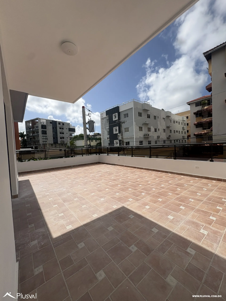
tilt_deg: -1.4
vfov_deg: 102.1
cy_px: 150
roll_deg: +2.4
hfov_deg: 85.7
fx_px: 122
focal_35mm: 14
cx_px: 113
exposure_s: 1/4926
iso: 50
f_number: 2.2
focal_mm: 2.22
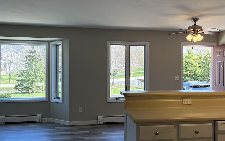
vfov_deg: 32.7
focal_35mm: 39
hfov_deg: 50.1
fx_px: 239
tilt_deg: +0.4
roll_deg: -0.1
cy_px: 71
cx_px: 135
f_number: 1.6
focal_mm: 5.1
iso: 40
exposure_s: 1/257
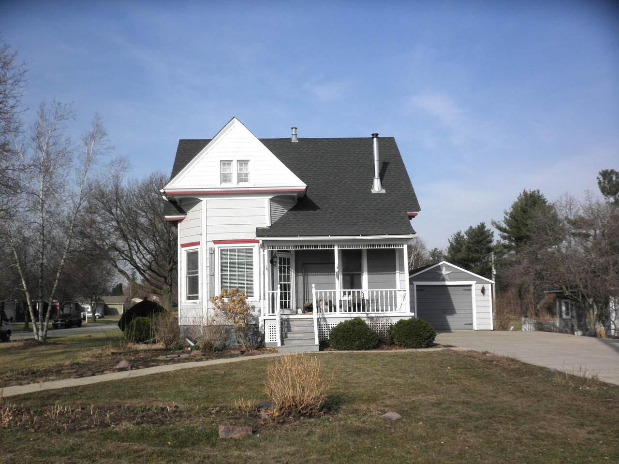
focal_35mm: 35
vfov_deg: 40.7
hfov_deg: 52.6
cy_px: 232
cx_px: 310
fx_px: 626
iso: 64
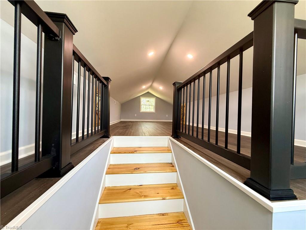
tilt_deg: +1.3
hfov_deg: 102.1
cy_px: 115
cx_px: 153
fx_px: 124
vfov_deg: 85.7
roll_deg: -0.9
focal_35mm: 14
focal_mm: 2.22
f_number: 2.2
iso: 250
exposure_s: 1/120
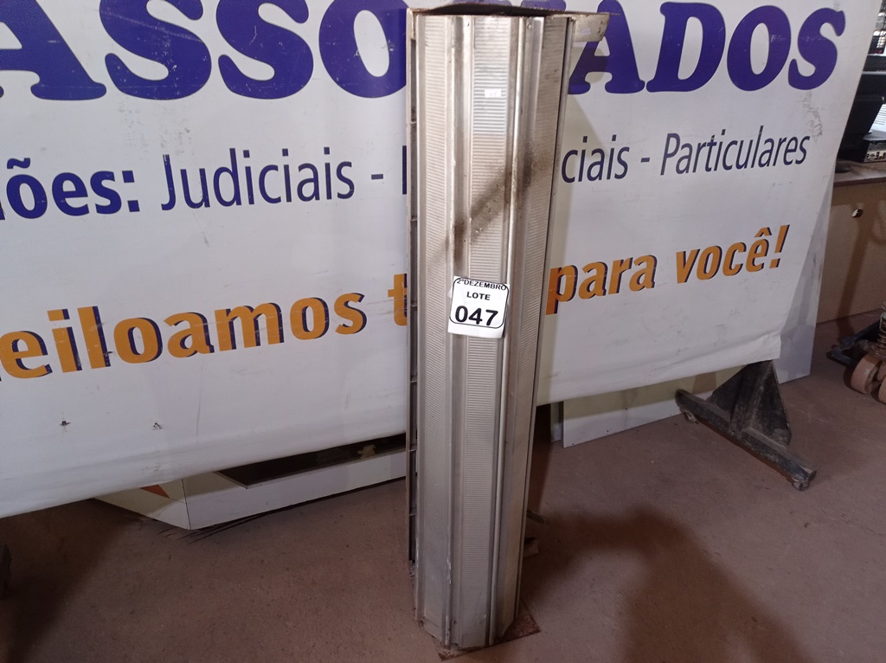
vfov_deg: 49.7
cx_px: 443
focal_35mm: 28
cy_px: 332
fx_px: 716
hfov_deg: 63.5
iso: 416
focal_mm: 4.7
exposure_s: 1/30
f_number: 1.79
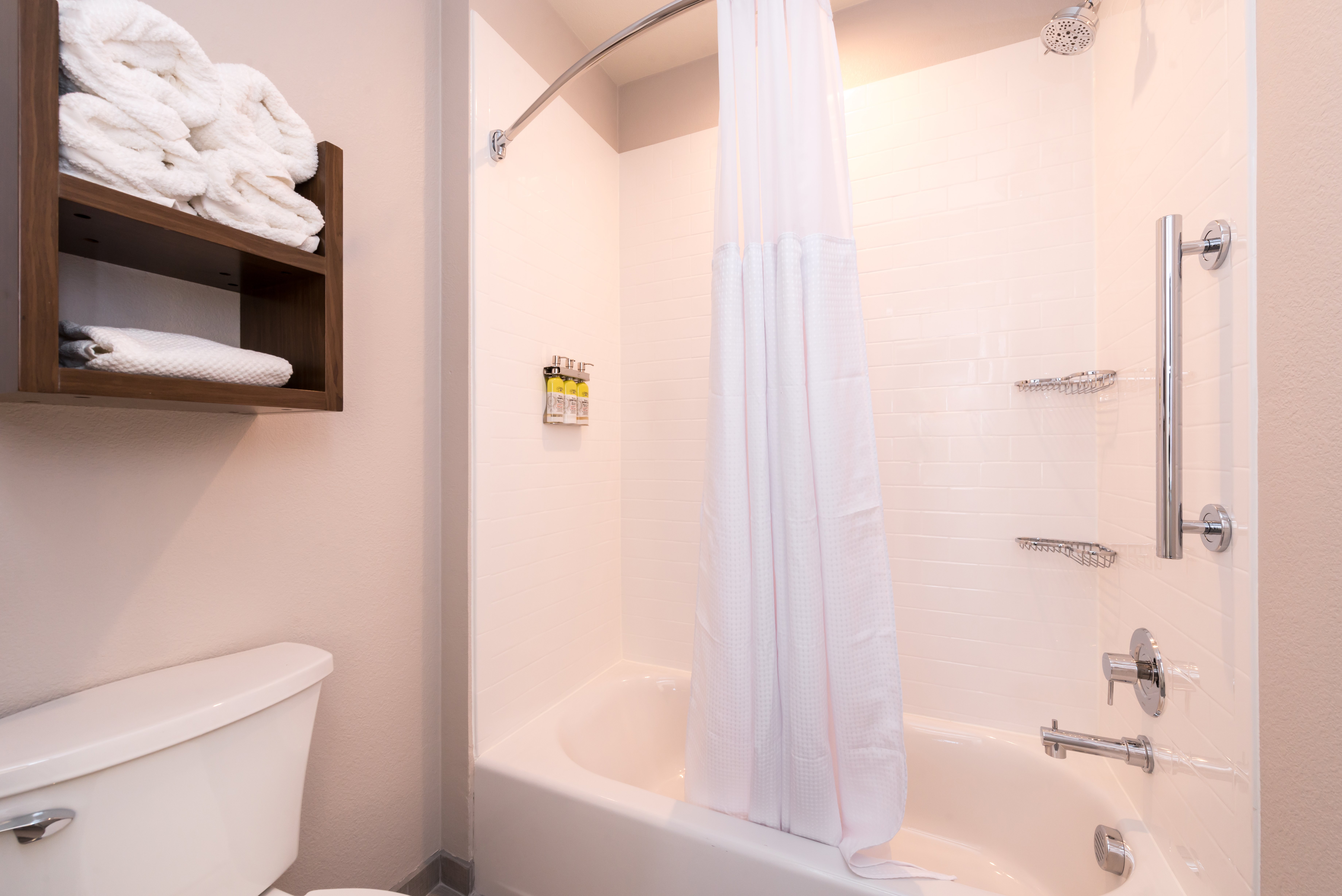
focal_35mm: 14
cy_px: 448
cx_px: 671
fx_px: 522
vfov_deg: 81.2
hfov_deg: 104.2
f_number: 11
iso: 640
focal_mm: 14
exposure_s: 1/15
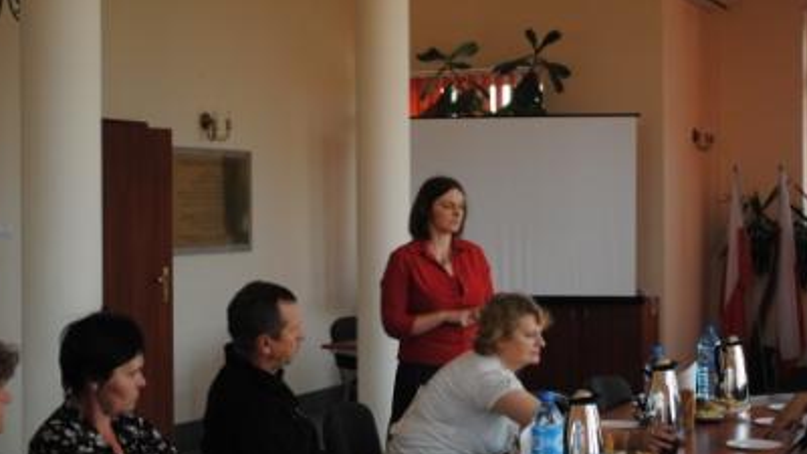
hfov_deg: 31.4
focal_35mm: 67
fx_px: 1434
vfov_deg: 18.0
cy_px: 220
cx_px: 420
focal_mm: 38
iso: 200
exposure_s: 1/30
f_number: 5
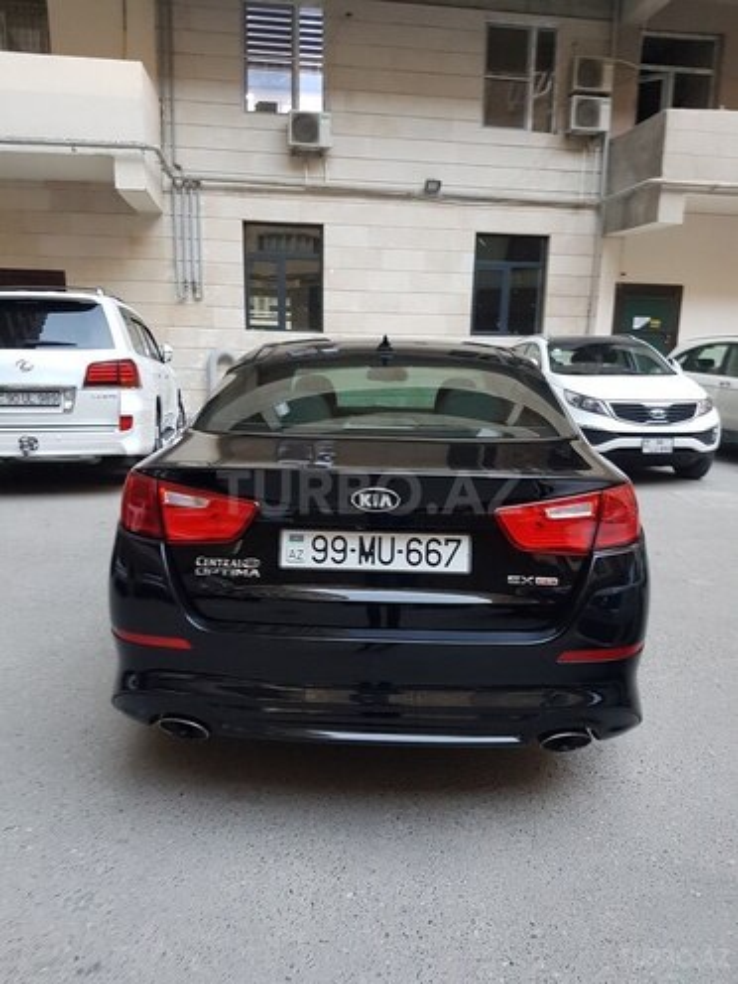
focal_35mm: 26
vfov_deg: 67.3
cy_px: 492
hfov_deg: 53.1
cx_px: 369
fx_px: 739
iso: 200
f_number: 1.7
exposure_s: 1/19
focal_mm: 4.2
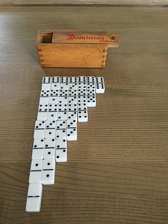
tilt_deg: -54.7
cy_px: 112
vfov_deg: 61.7
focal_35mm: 29
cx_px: 84
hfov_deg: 48.2
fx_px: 188
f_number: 2.2
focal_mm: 4.15
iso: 250
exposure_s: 1/20
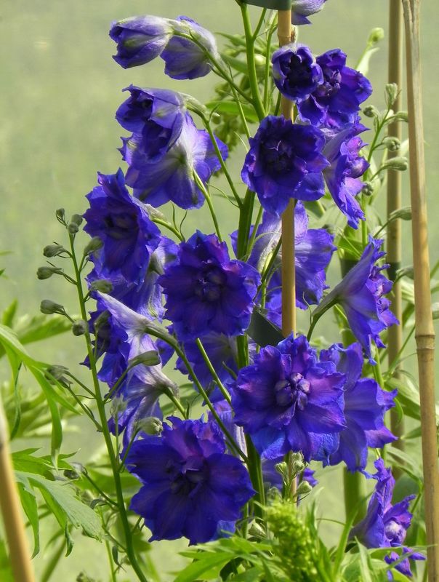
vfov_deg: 6.8
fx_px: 4900
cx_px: 220
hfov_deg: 5.1
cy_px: 291
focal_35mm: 291
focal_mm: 51.8
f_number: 6.3
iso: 160
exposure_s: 1/400
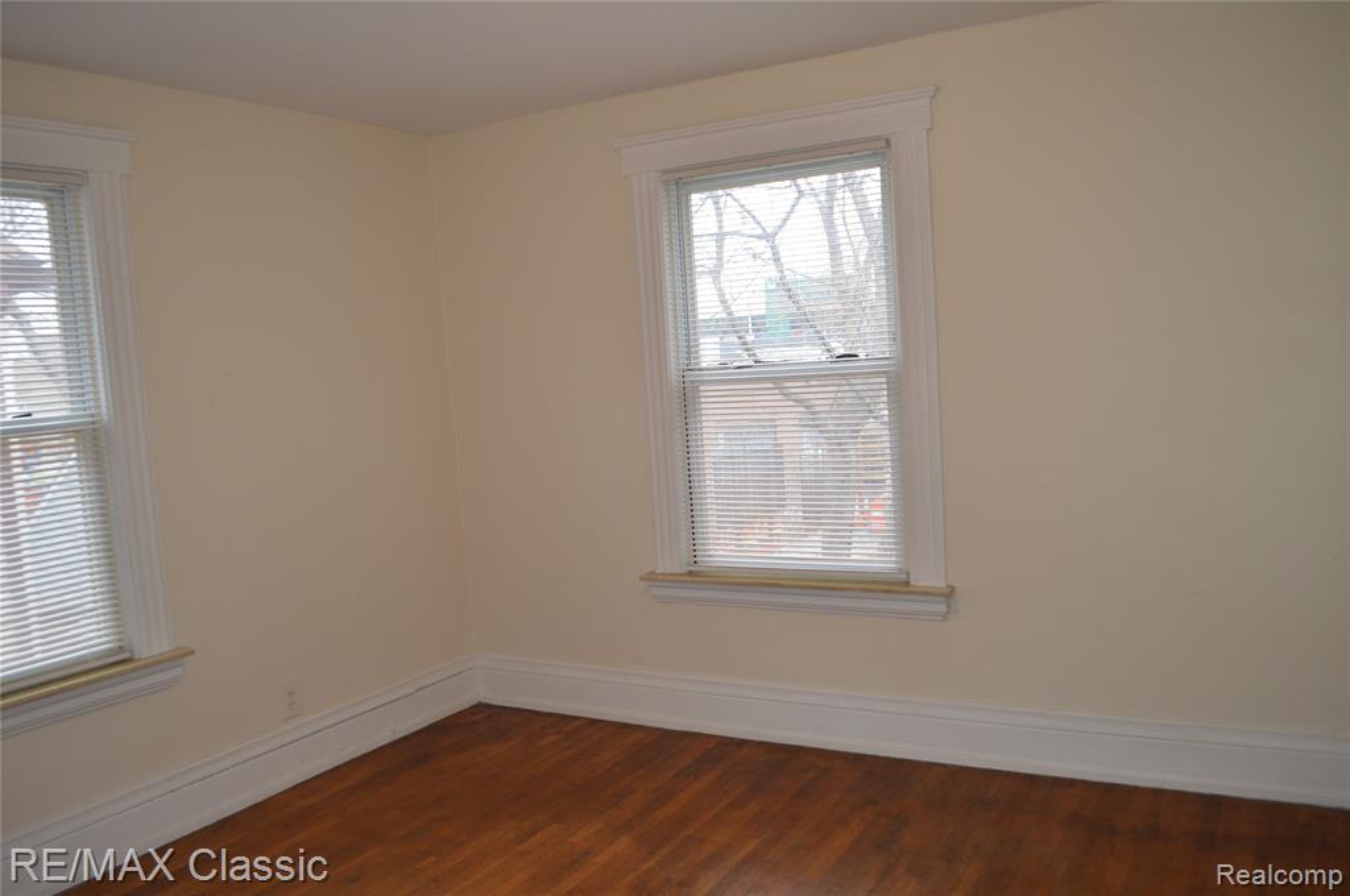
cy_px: 448
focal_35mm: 27
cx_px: 675
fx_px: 1011
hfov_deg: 67.4
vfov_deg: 47.8
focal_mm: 18
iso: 400
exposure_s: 1/60
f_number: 3.5
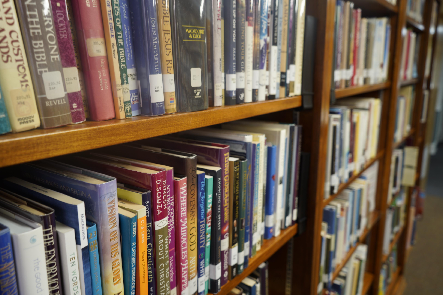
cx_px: 222
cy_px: 148
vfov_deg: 46.4
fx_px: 345
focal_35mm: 28
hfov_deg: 65.5
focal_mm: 28
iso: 100
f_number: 4.5
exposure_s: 1/13
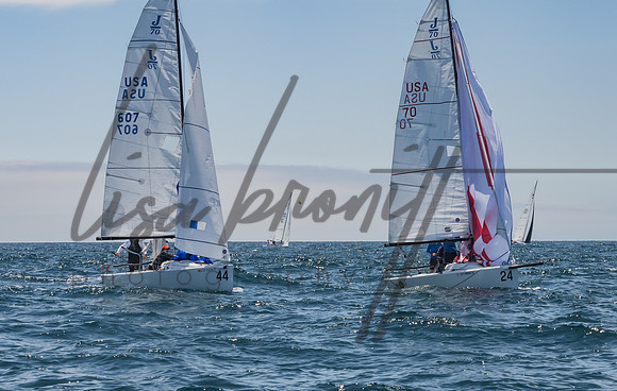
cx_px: 328
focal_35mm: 129
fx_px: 2178
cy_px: 238
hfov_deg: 16.1
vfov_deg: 10.3
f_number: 14
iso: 640
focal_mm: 72
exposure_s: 1/1250
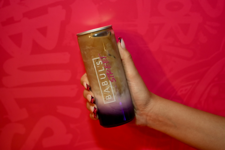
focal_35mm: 83
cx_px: 112
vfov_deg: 16.5
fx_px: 519
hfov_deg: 24.5
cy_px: 75
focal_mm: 83
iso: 2000
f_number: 4.5
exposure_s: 1/100
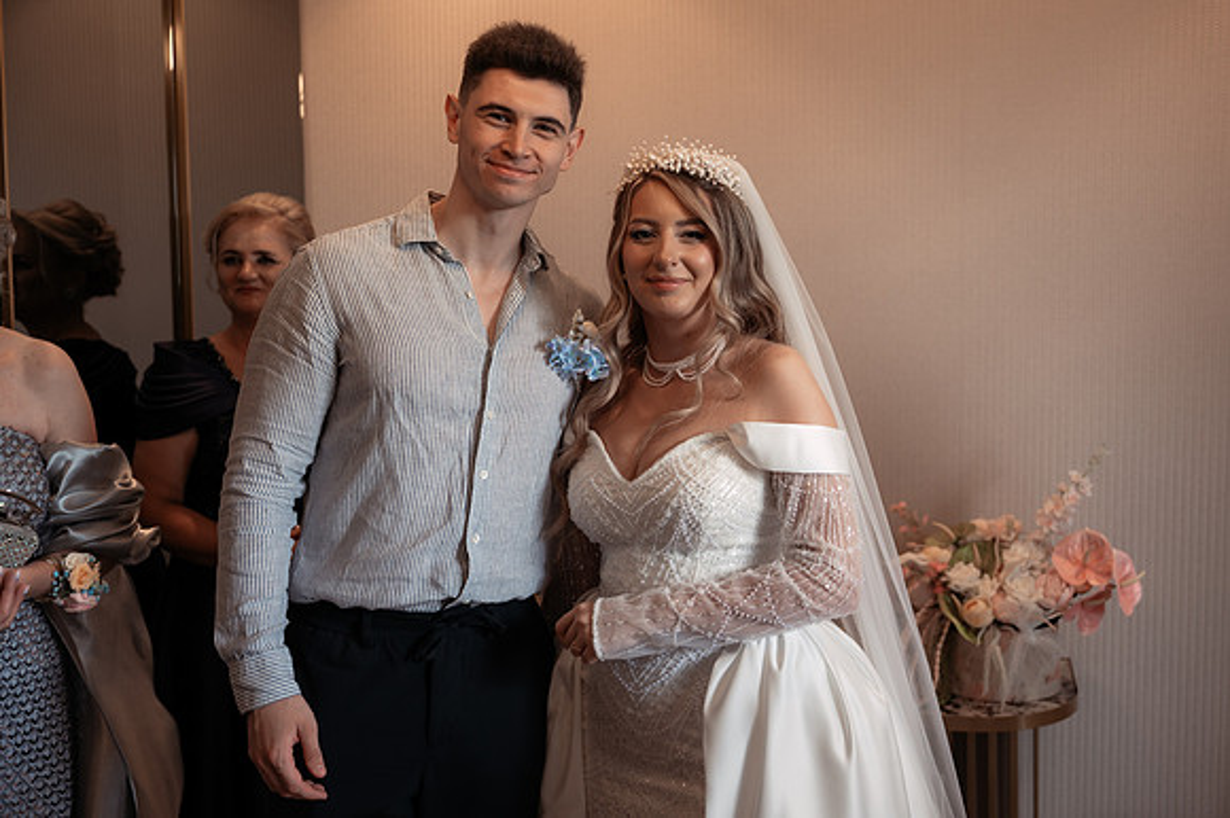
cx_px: 640
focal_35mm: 36
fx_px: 1244
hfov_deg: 52.6
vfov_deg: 36.4
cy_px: 392
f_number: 2.8
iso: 640
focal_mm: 35
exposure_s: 1/200
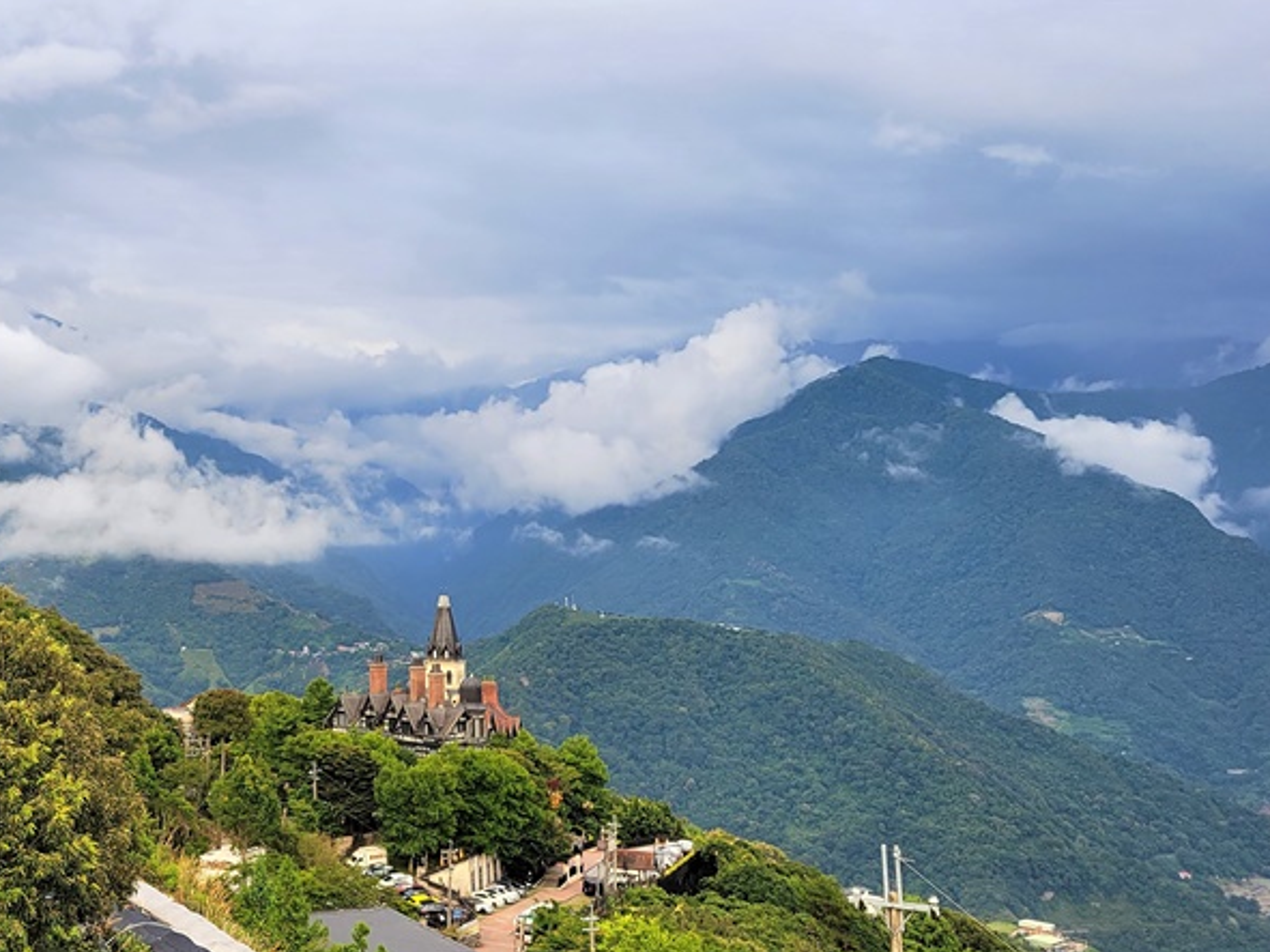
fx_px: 1614
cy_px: 301
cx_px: 288
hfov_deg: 41.4
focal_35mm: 44
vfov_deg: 32.5
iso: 40
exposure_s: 1/122
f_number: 1.8
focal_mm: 5.4
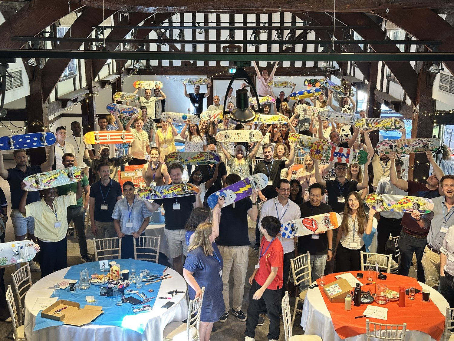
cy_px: 170
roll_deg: -0.2
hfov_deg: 39.7
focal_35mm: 48
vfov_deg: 30.3
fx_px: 630
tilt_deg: -13.1
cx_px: 227
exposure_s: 1/33
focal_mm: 6.86
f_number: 1.78
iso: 200
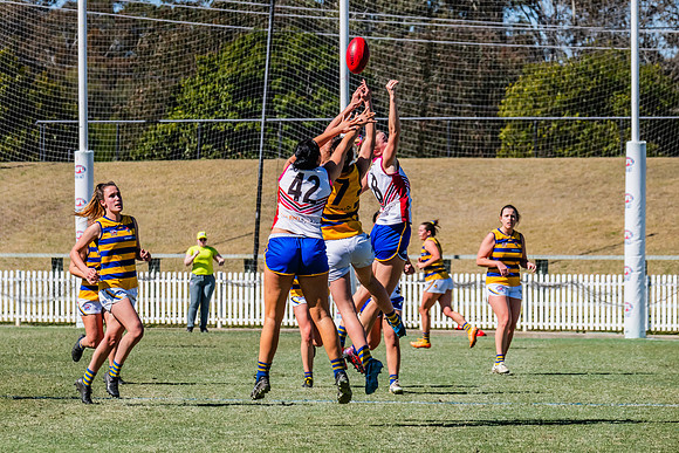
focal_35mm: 311
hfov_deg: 6.6
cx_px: 376
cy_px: 249
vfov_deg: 4.4
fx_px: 5874
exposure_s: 1/1600
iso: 800
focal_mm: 250
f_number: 13
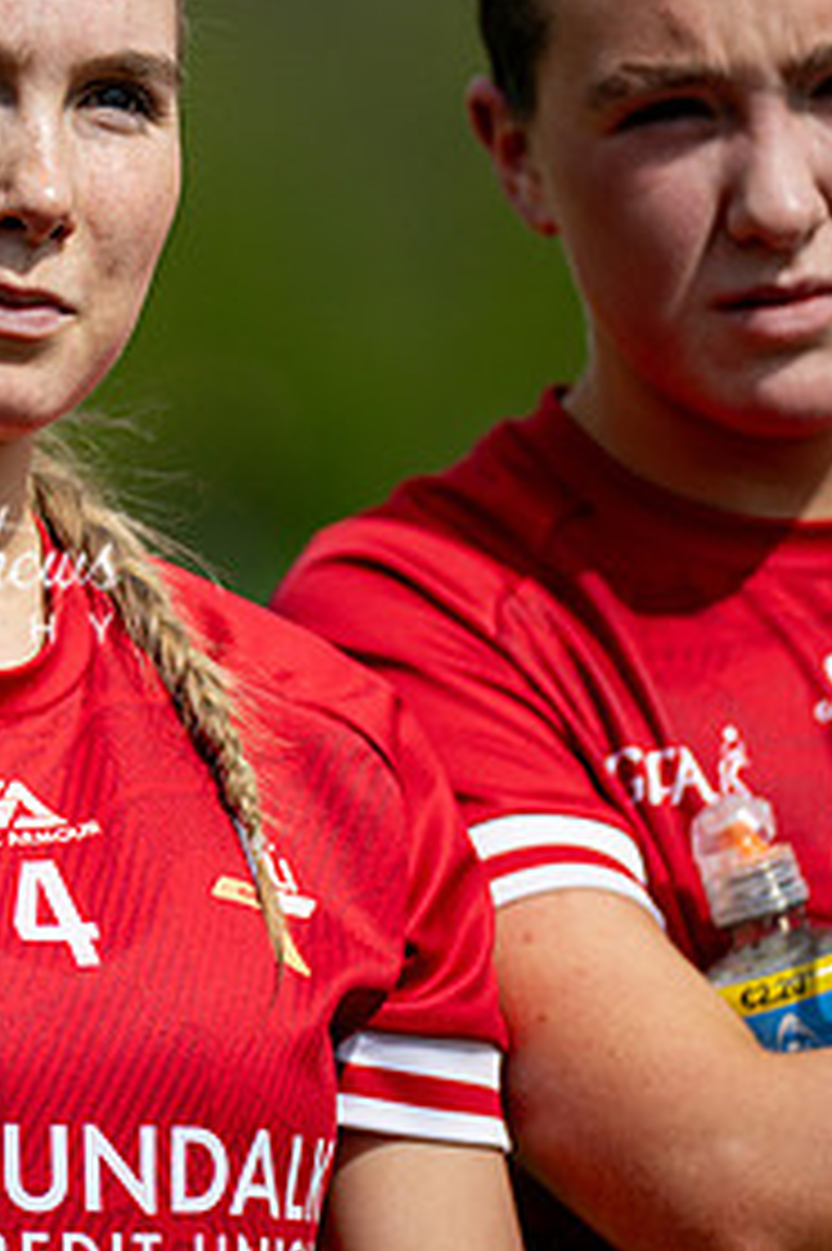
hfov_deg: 2.6
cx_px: -184
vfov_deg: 4.0
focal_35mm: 522
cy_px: 488
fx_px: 18117
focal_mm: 250
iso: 160
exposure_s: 1/5000
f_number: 2.8
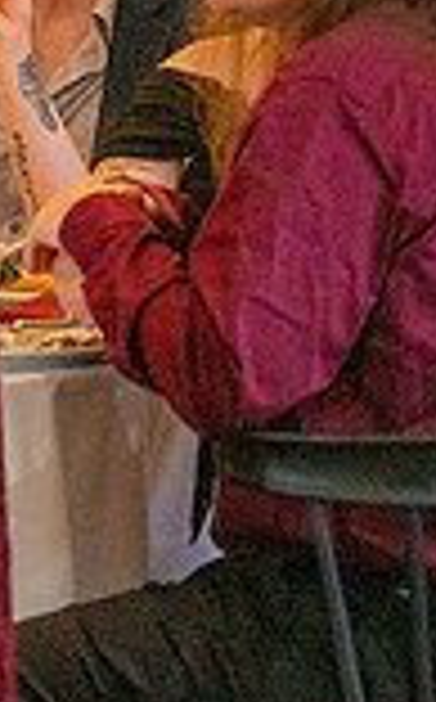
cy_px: 47
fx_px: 8339
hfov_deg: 3.0
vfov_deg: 4.8
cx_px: -764
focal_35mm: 437
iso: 1600
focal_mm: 115
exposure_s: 1/320
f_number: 2.8
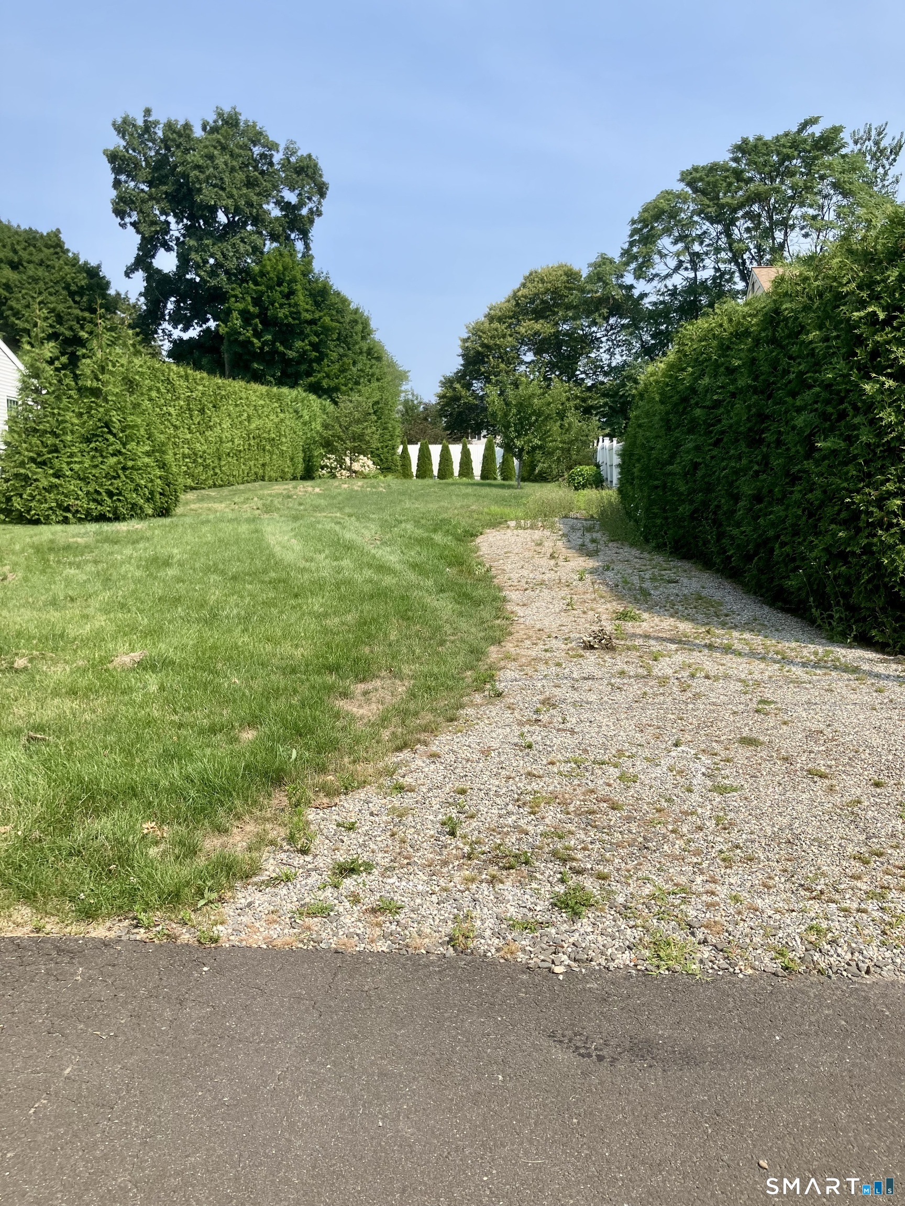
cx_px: 452
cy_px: 603
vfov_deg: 63.4
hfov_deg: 49.7
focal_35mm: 28
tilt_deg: -4.6
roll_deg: -0.1
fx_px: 976
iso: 32
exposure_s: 1/1675
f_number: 1.8
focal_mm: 3.99
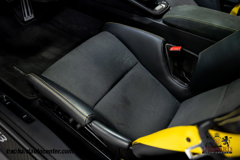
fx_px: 207
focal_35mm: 31
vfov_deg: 42.3
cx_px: 120
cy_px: 80
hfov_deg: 60.3
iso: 3200
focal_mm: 31
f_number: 4
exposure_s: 1/60
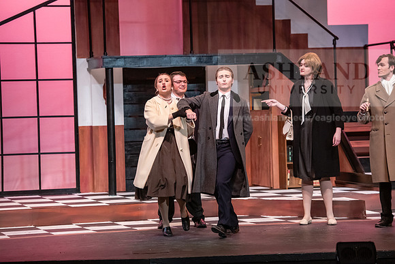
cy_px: 132
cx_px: 198
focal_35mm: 130
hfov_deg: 15.8
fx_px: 1427
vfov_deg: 10.6
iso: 3200
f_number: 3.2
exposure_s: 1/200
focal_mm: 130
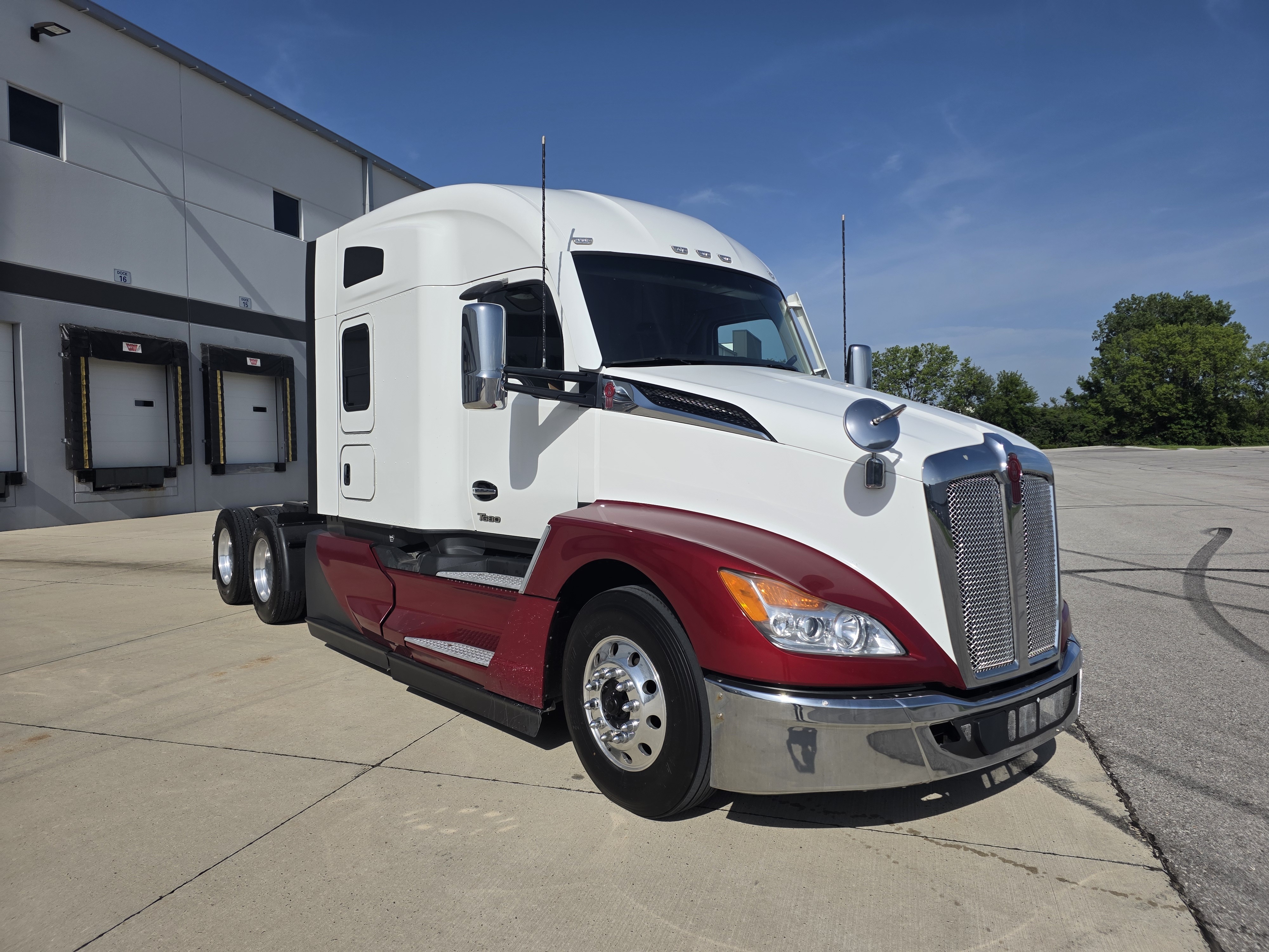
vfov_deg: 58.9
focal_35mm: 23
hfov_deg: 73.9
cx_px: 634
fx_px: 843
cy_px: 476
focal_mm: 6.3
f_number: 1.7
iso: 50
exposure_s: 1/7944
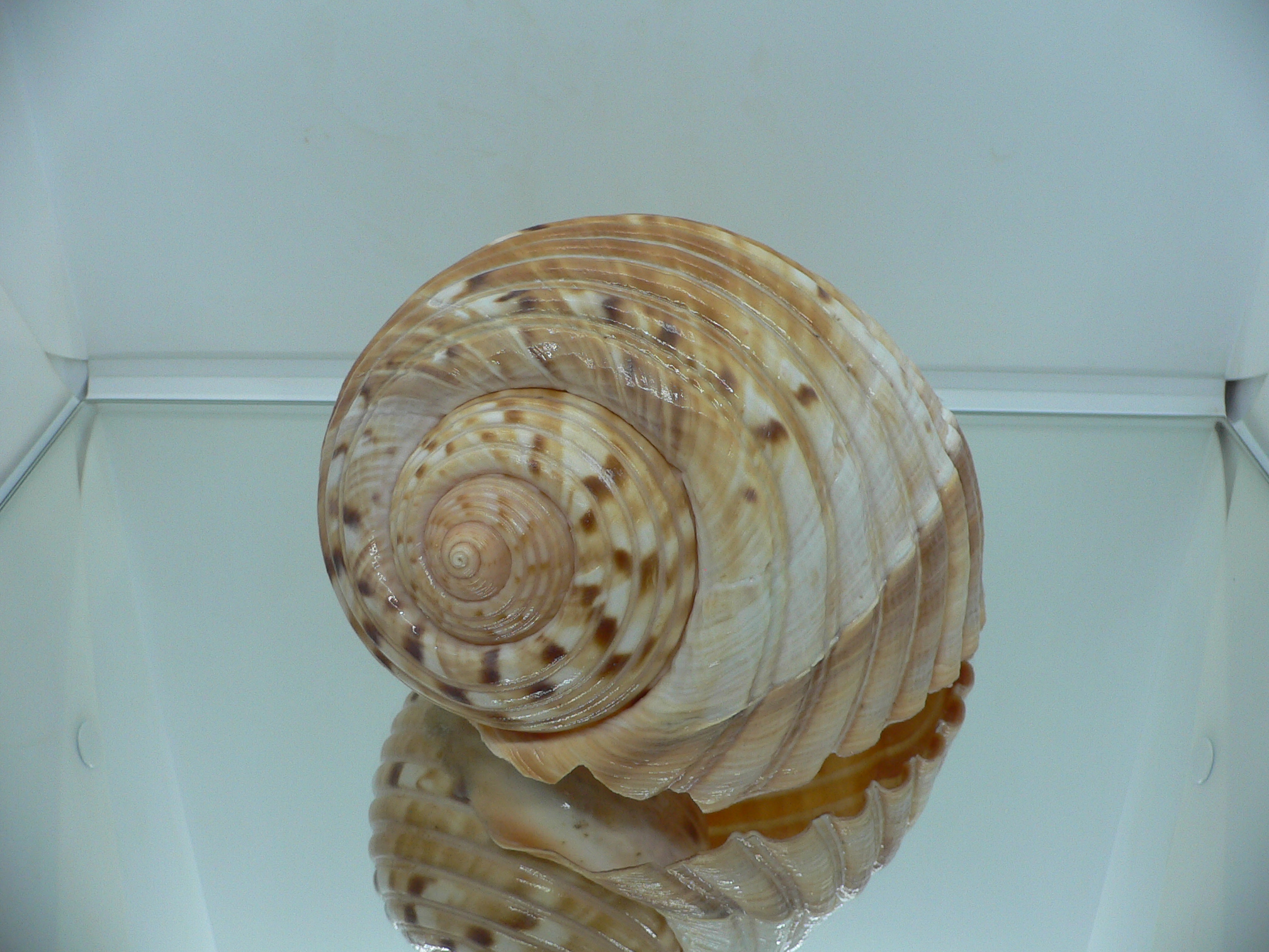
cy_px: 476
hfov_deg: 52.6
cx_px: 634
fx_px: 1283
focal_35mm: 35
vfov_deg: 40.7
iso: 80
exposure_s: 1/60
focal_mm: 4.6
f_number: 2.8
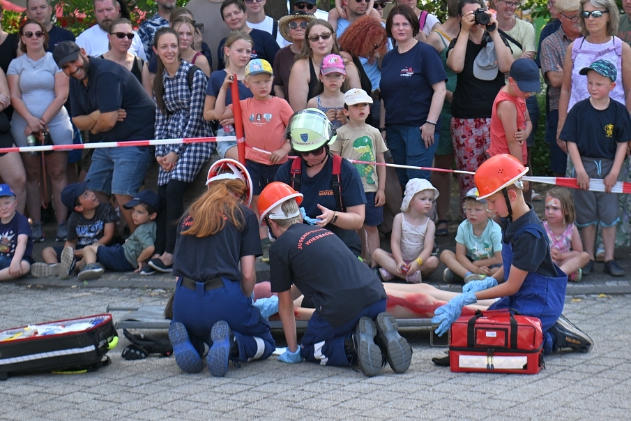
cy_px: 165
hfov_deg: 22.3
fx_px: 1595
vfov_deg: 15.0
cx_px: 410
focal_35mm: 91
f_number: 4
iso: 64
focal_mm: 55
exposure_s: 1/640
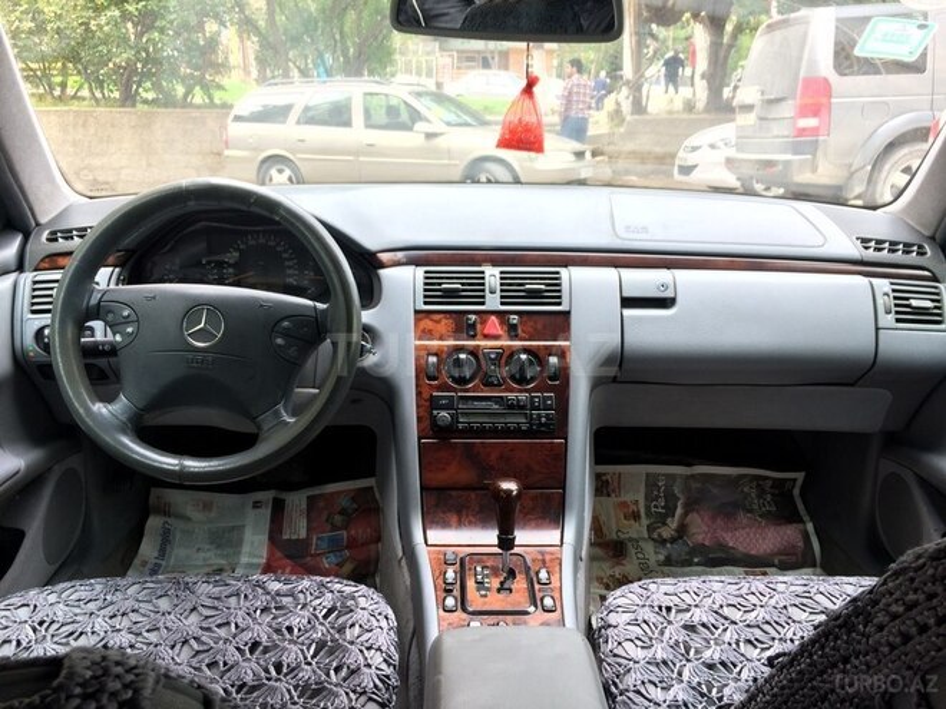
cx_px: 473
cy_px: 354
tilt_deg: -14.3
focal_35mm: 29
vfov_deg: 48.2
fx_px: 793
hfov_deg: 61.7
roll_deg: +0.7
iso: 64
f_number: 2.2
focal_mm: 4.15
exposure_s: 1/100
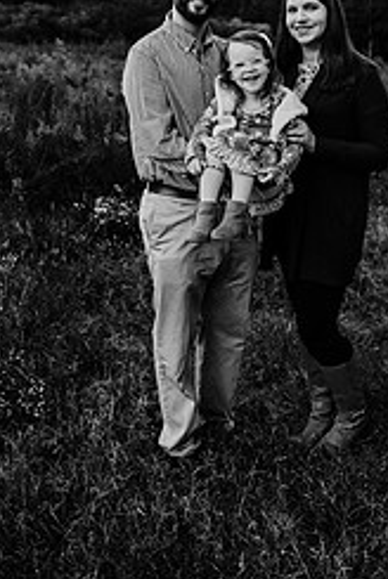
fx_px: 709
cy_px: 125
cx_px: 246
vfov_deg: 42.7
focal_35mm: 44
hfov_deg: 30.4
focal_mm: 24
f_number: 2.8
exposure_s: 1/320
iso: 640
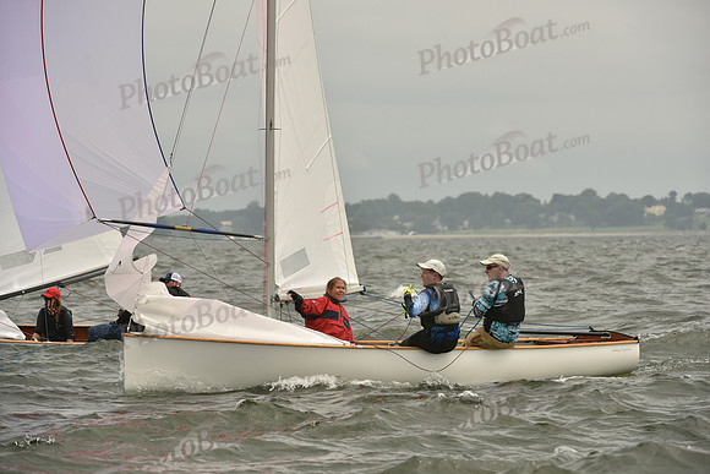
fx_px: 4734
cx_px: 355
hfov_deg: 8.6
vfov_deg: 5.7
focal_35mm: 240
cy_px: 237
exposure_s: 1/1250
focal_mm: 240
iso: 320
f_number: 8
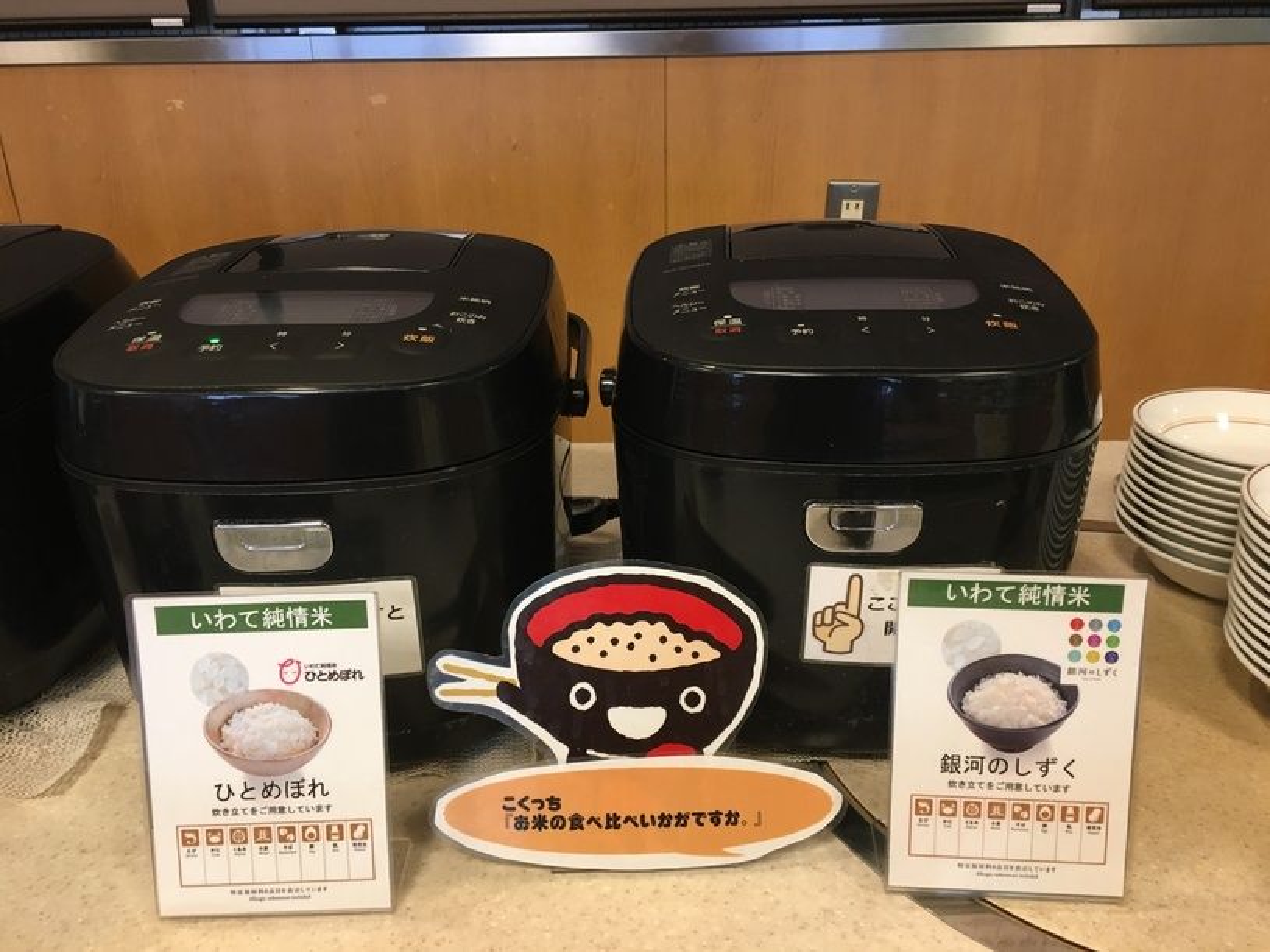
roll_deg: +0.0
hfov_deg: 61.7
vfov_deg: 48.2
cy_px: 476
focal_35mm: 29
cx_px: 635
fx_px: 1064
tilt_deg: -22.8
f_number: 2.2
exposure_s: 1/33
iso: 125
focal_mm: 4.15
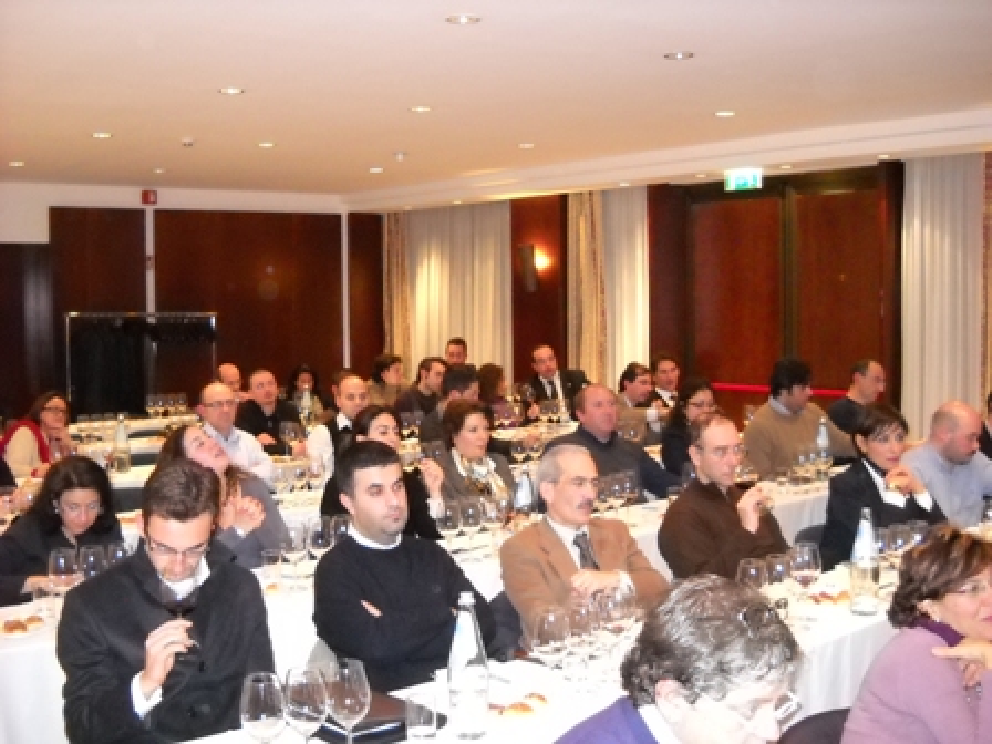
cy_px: 372
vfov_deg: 35.1
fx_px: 1175
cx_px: 496
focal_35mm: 41
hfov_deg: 45.8
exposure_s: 1/30
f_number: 3.1
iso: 766
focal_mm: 6.72
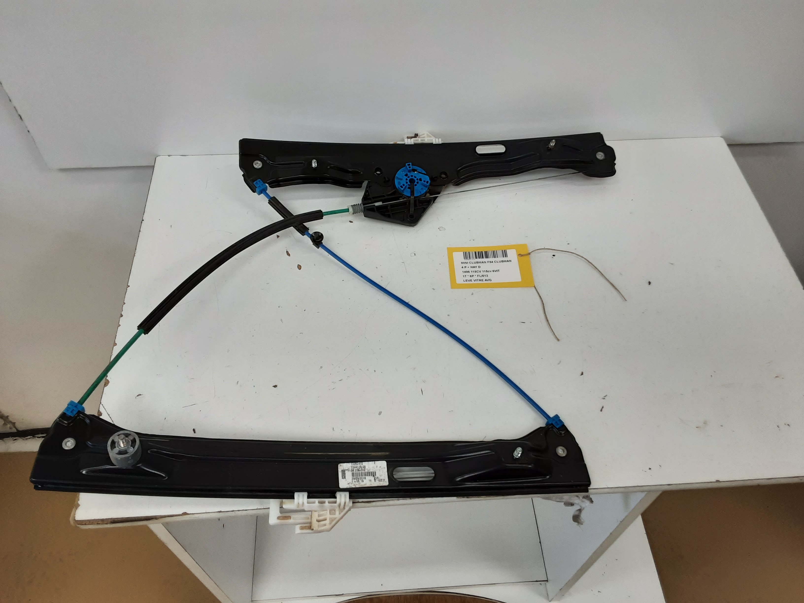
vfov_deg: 51.4
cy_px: 302
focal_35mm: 27
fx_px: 627
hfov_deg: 65.3
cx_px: 402
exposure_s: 1/100
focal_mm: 2.91
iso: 50
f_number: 1.9
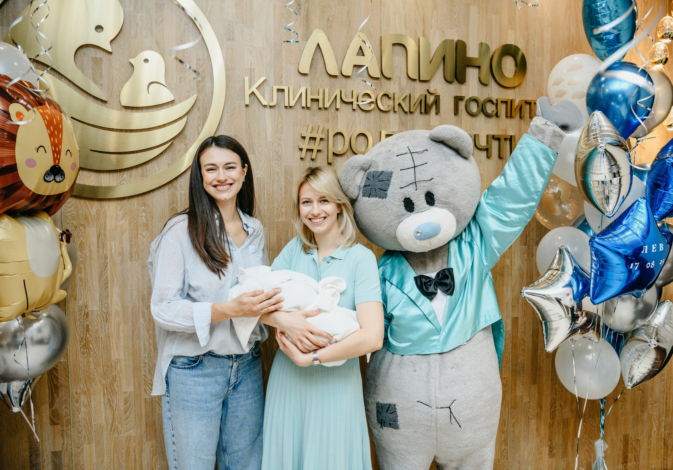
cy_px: 242
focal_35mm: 31
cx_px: 363
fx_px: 586
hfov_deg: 59.7
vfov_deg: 43.8
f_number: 4
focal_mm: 29
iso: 250
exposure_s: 1/160
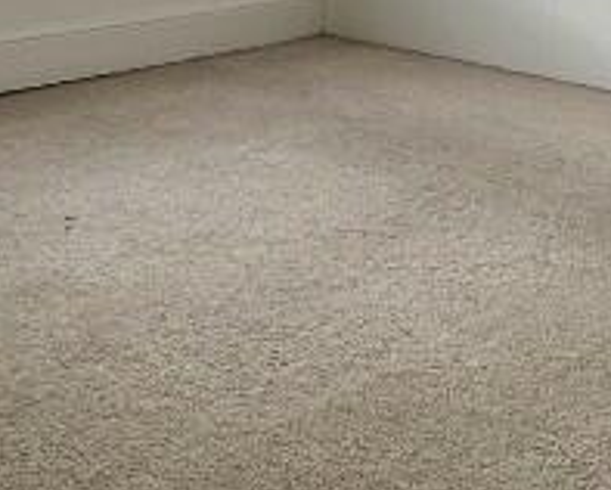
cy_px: -183
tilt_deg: -0.5
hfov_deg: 26.6
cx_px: 413
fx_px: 1285
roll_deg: -1.6
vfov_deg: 19.5
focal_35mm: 71
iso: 64
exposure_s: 1/99
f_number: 2.2
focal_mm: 2.22
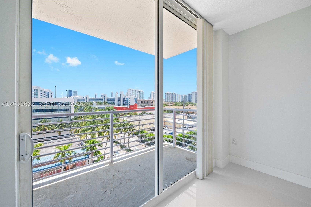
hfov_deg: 104.3
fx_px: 121
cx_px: 156
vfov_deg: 81.1
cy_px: 104
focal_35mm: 14
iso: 200
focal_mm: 14
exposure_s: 1/100
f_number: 8
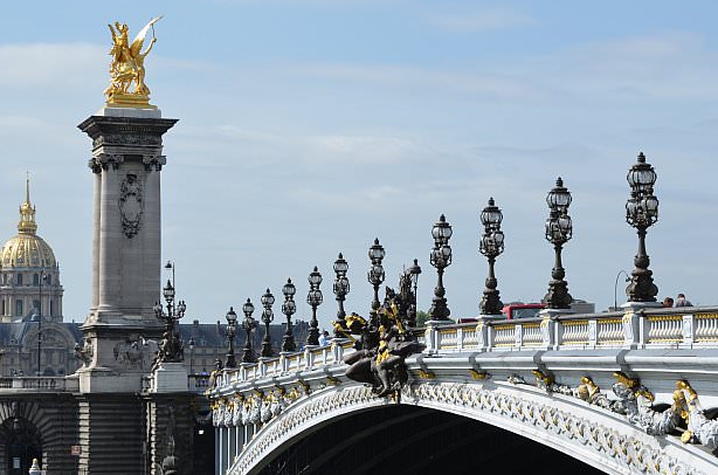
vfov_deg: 12.4
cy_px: 269
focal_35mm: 110
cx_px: 422
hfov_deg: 18.6
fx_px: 2188
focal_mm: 50
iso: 100
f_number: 9
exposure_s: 1/250
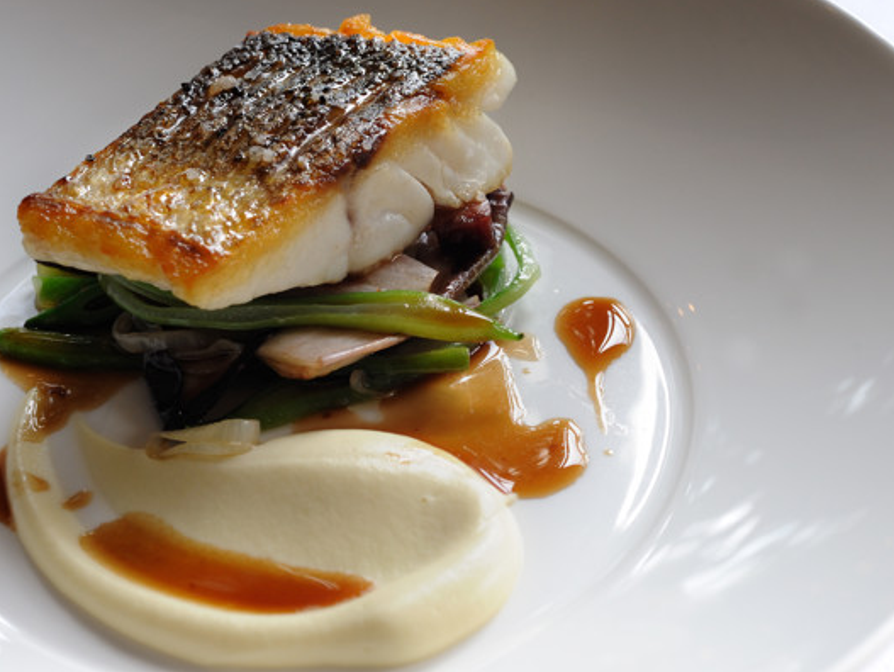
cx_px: 458
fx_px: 1809
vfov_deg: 21.0
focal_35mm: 70
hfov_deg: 27.8
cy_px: 319
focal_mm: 50
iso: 800
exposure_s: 1/160
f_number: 8
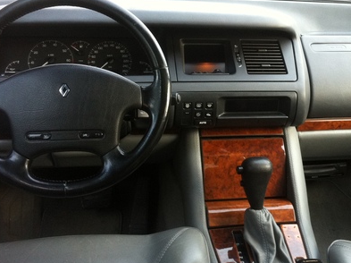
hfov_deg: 33.6
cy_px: 100
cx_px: 230
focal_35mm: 57
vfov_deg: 25.5
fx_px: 577
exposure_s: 1/15
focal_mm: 3.85
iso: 125
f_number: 2.8
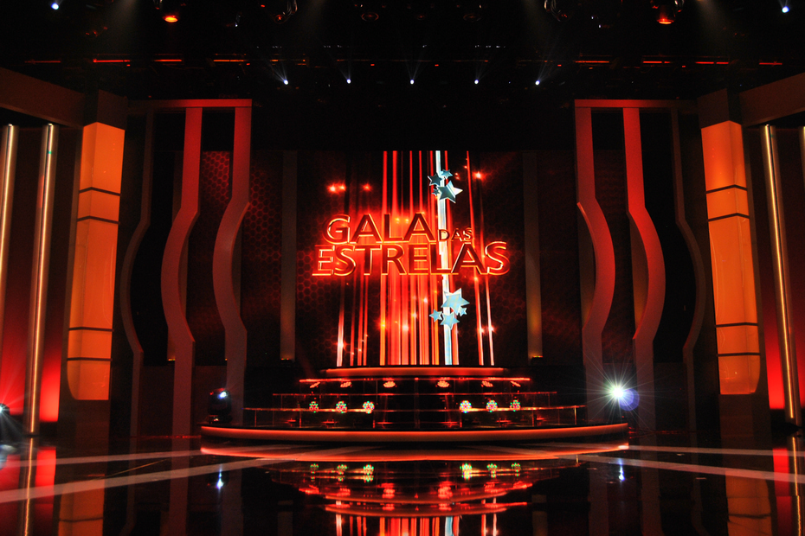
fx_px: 771
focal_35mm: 34
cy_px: 268
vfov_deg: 38.4
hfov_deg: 55.1
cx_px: 402
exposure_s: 1/30
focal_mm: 23
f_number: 5
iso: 250
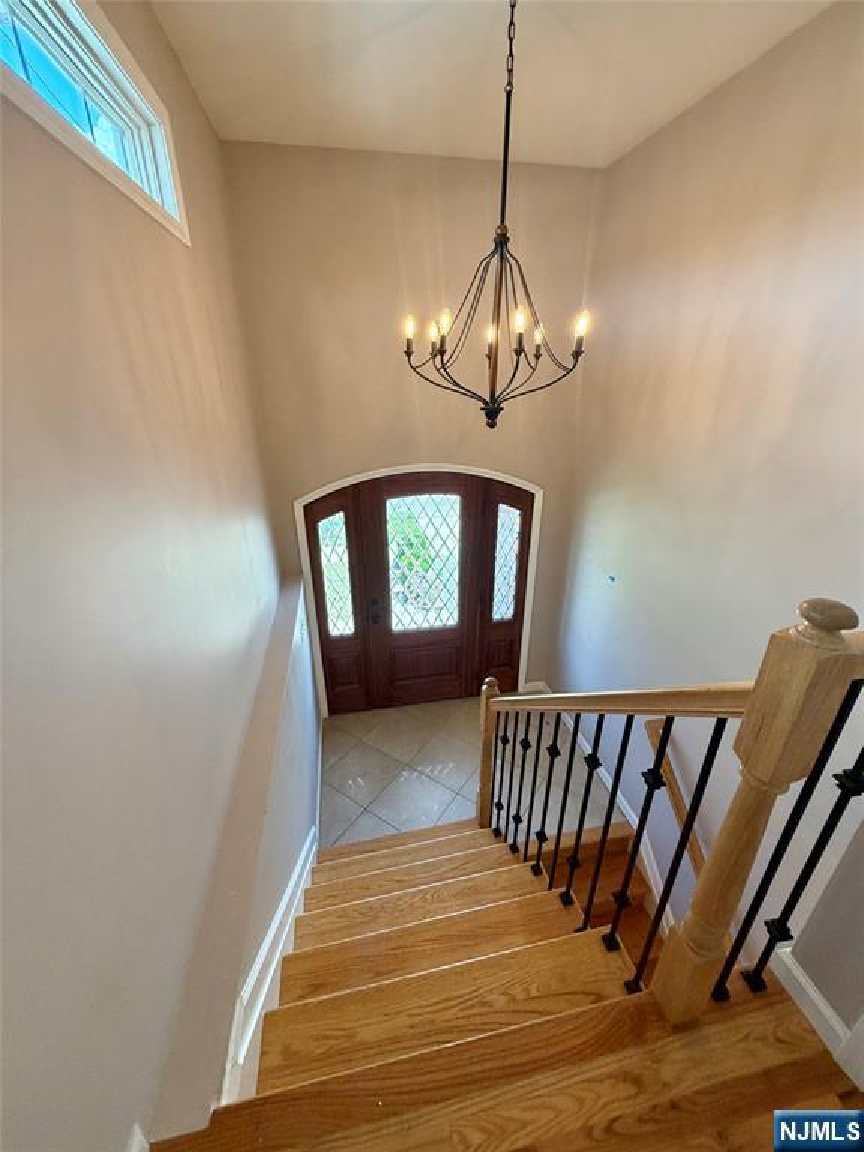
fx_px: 466
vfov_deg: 102.1
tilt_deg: -21.9
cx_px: 432
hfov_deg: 85.7
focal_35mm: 14
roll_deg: +0.1
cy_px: 576
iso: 250
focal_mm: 2.22
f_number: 2.2
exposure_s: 1/120
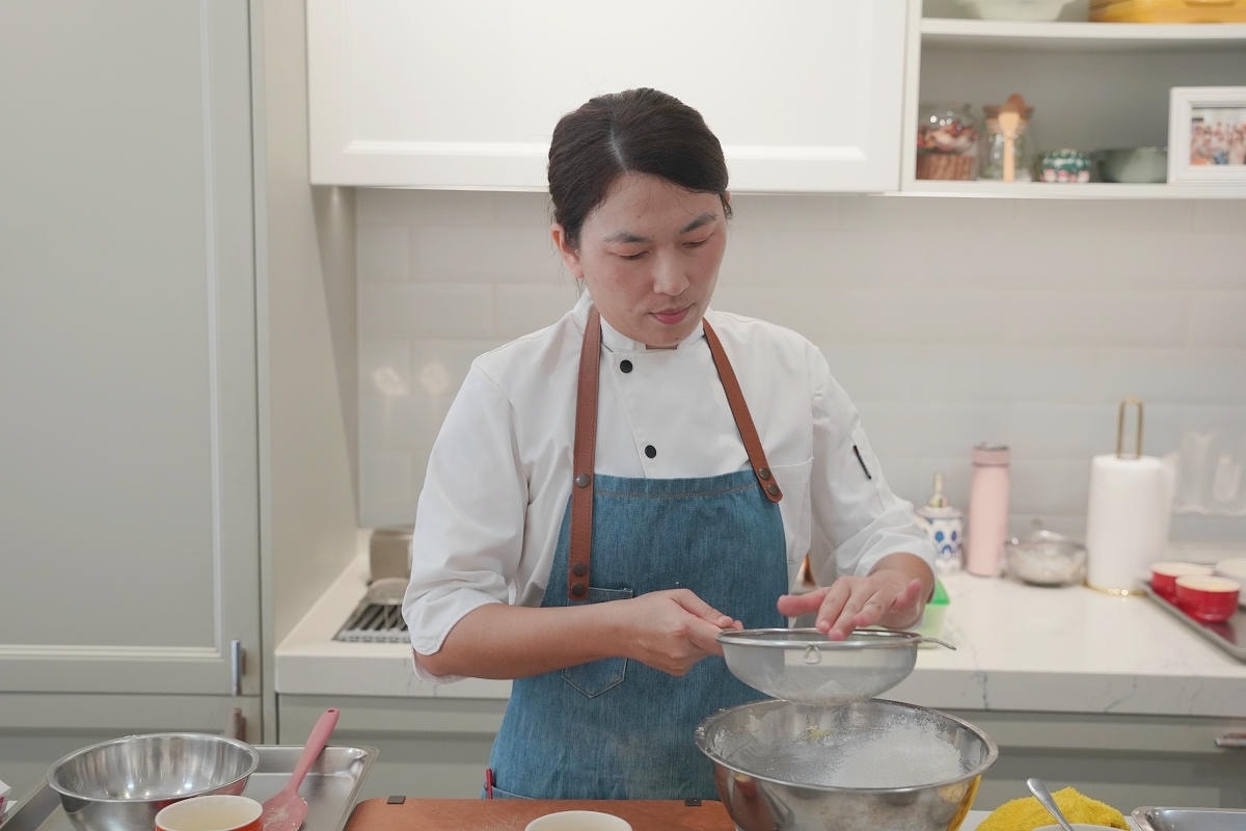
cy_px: 416
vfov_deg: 28.6
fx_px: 1627
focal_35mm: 47
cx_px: 623
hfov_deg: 41.9
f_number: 4
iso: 1000
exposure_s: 1/160
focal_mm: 47
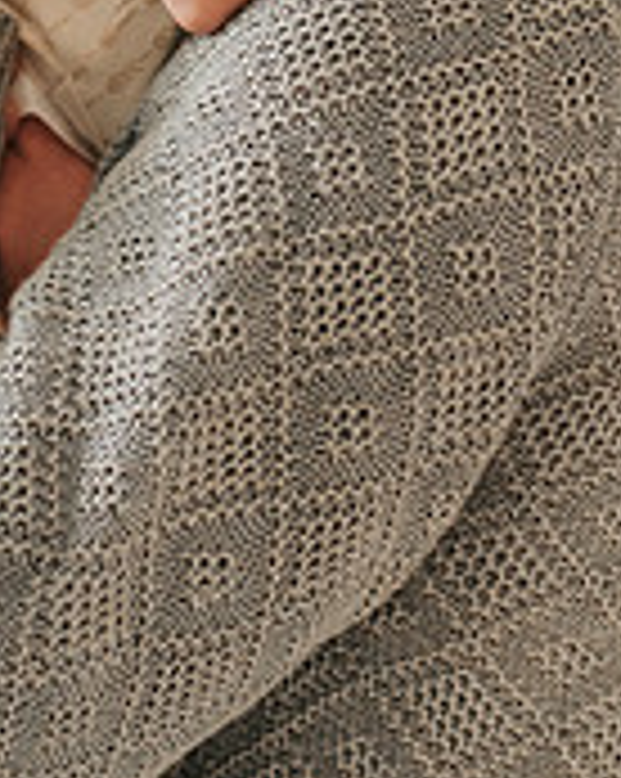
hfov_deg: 12.6
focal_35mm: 122
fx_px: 2808
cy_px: -90
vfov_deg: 15.4
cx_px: 310
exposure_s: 1/250
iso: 1600
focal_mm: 50
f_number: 2.8
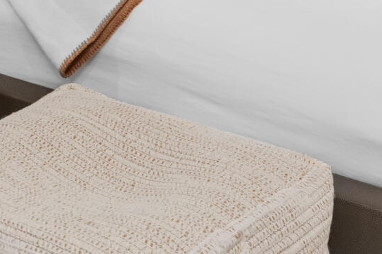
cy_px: -368
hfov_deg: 17.5
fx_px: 1231
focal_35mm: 116
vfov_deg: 10.2
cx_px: 95
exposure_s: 1.6
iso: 250
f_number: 11
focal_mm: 21
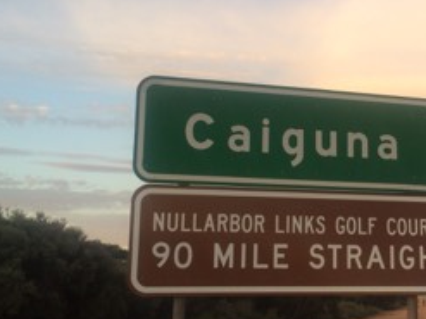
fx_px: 750
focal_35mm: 61
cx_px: 355
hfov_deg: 30.7
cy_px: 153
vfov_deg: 24.0
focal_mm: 4.15
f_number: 2.2
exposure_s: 1/127
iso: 32
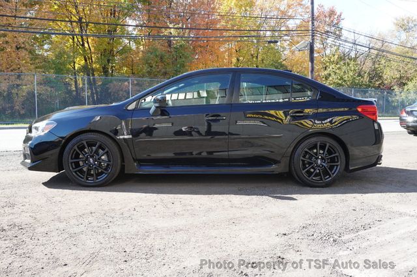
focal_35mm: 32
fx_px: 365
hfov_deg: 59.5
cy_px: 138
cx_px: 208
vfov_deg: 41.7
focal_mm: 21
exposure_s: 1/250
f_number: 9
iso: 1000
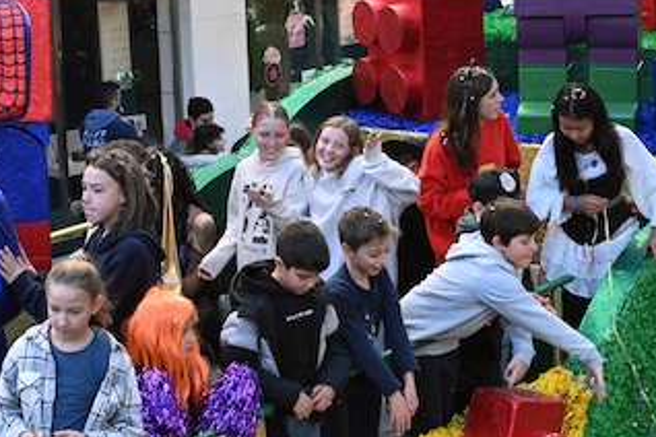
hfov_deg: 20.8
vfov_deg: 13.9
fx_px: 1786
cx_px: 316
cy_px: 102
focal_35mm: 98
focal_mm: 26
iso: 140
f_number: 3.5
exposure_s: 1/125
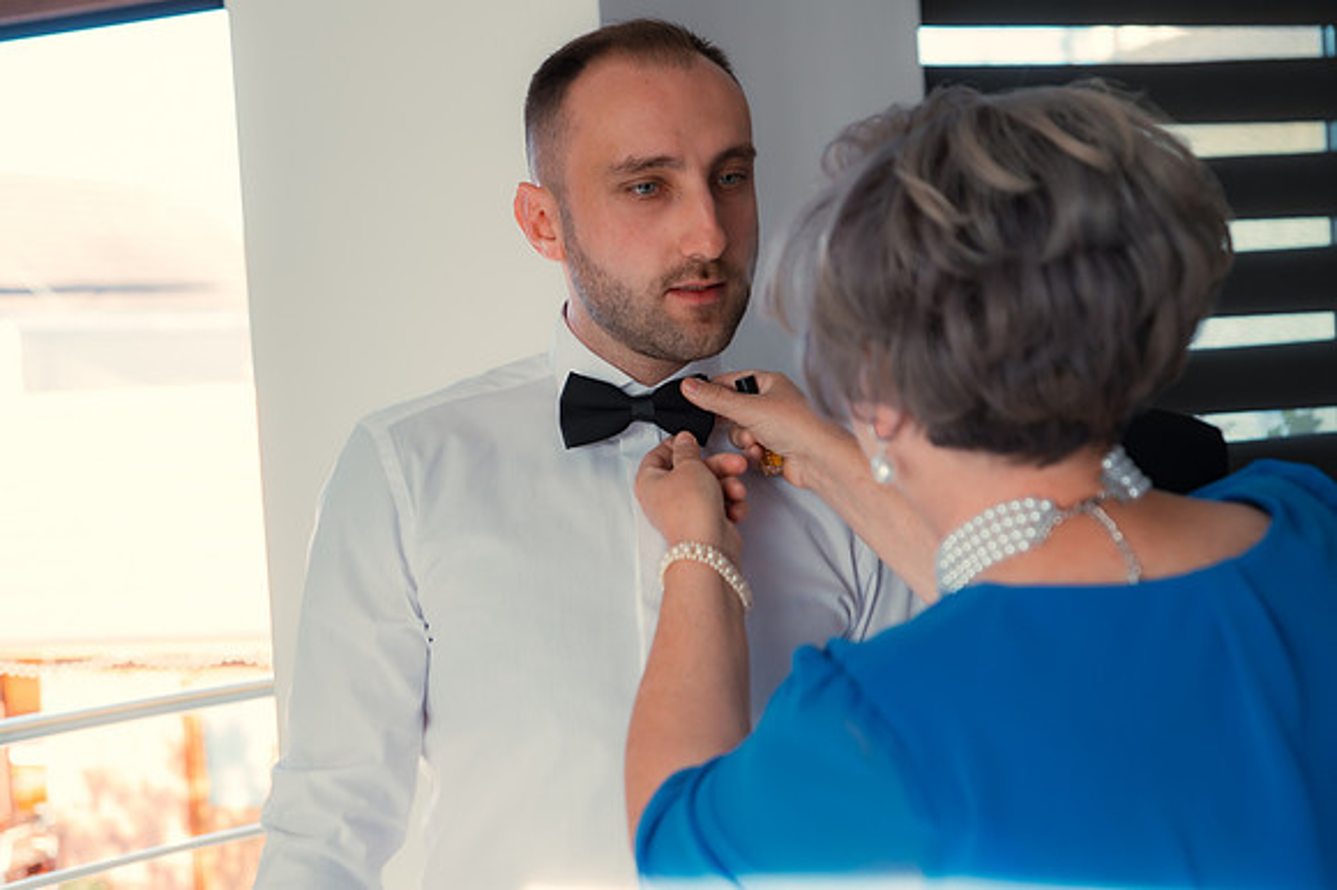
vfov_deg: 21.0
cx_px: 550
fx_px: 2402
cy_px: 386
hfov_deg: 31.0
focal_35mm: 65
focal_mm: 55
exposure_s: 1/125
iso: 400
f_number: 3.5
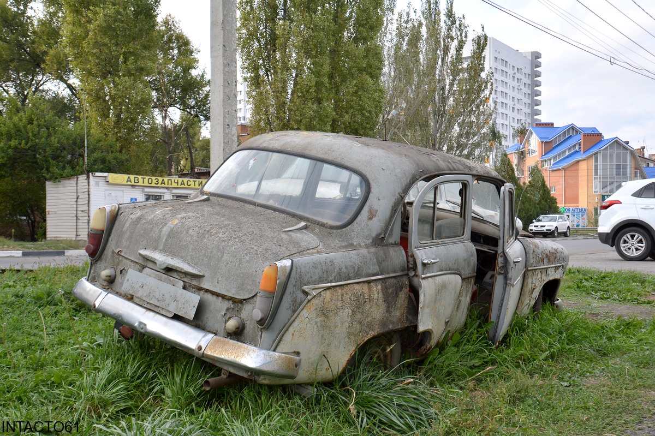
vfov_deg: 39.9
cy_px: 218
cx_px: 328
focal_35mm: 33
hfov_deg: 57.2
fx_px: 600
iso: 200
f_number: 8
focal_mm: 22
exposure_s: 1/250
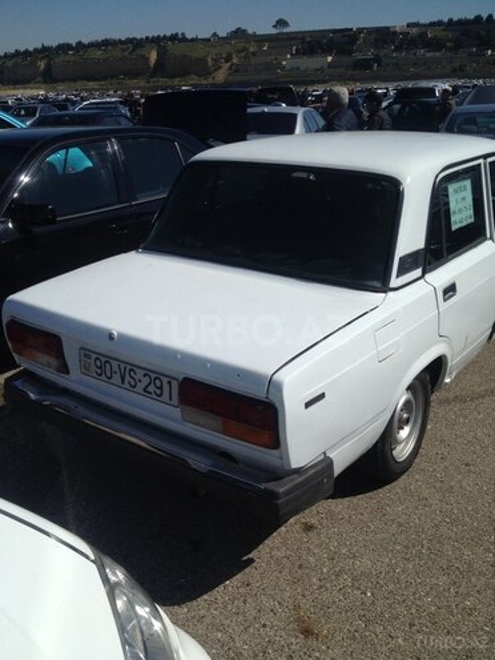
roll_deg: +2.0
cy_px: 330
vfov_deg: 52.6
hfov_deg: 40.7
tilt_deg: -21.2
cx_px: 248
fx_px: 667
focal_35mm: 35
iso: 50
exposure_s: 1/4255
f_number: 2.4
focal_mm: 4.28
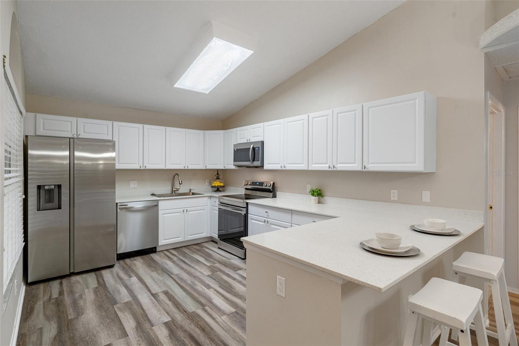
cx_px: 260
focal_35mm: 17
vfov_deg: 70.4
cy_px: 173
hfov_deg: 93.3
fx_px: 245
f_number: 8
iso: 320
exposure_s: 1/1.67
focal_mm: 17
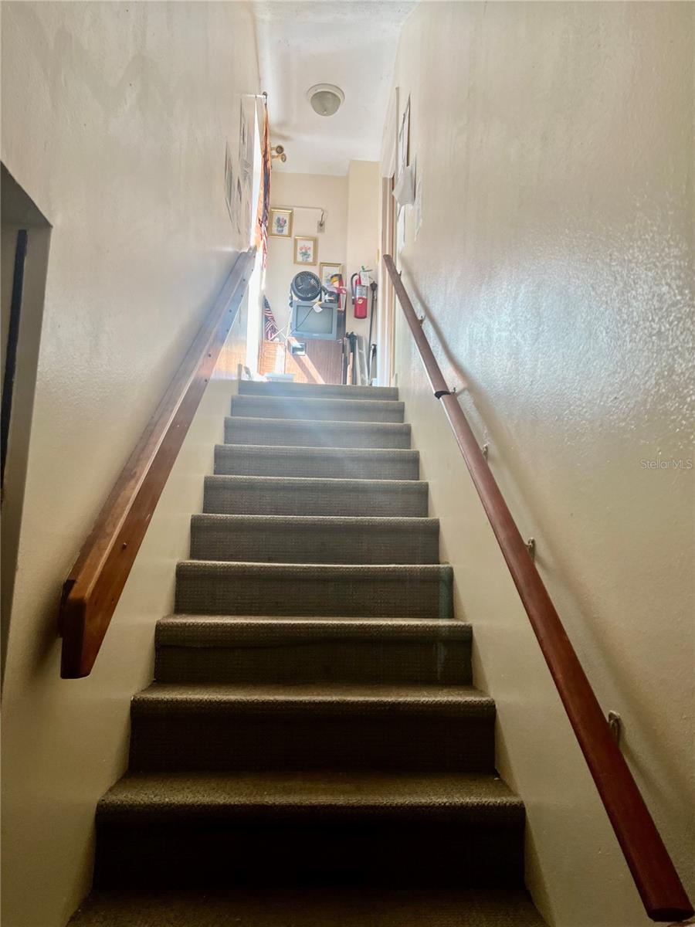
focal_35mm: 26
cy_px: 464
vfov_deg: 67.3
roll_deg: -2.1
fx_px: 696
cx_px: 348
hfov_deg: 53.1
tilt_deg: +5.6
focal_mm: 5.7
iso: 100
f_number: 1.5
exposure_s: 1/121
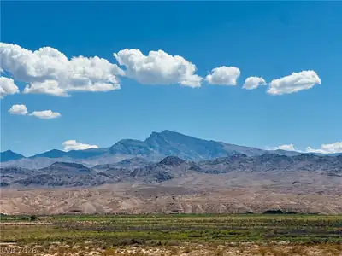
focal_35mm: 77
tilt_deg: +5.7
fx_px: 761
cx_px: 171
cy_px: 128
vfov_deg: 19.1
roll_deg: -0.8
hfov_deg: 25.3
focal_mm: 9
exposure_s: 1/1575
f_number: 2.8
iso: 32
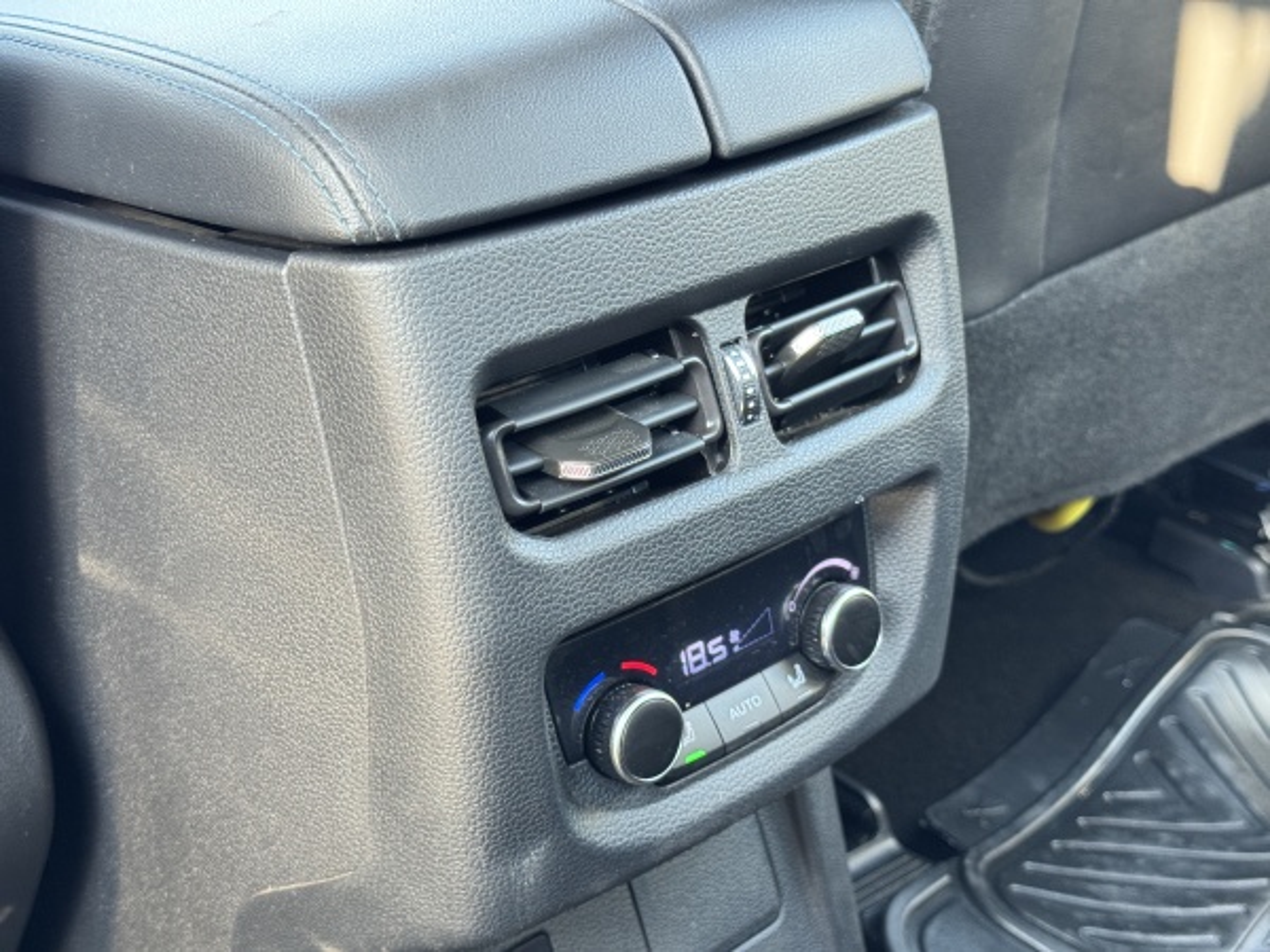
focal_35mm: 48
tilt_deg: -26.4
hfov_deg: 39.7
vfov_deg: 30.3
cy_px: 476
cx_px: 635
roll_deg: +1.4
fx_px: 1761
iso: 250
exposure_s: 1/41
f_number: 1.78
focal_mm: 6.76
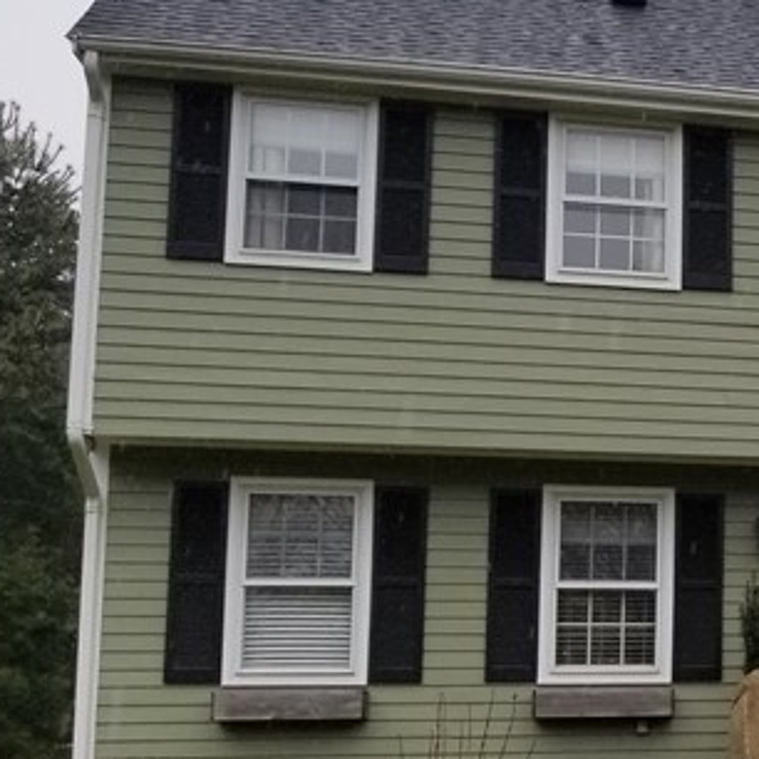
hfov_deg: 18.9
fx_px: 1910
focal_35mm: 77
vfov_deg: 22.4
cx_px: 1238
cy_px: 499
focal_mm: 4.25
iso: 50
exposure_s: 1/616
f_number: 1.7
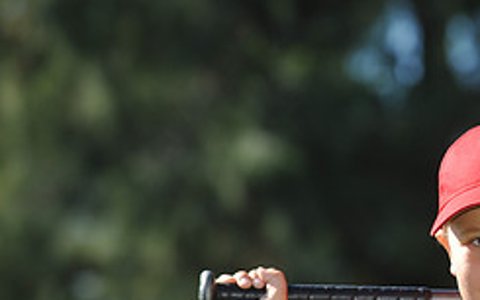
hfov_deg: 5.6
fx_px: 4891
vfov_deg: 3.5
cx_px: 521
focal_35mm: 374
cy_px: 361
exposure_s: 1/500
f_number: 5.6
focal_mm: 155
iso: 200
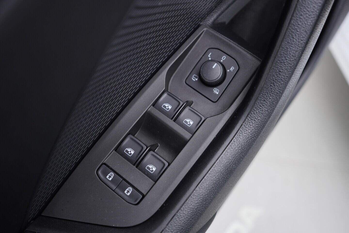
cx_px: 174
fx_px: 349
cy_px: 116
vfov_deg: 36.9
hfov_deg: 53.1
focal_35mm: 36
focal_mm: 24
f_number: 2.8
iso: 200
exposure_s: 1/40
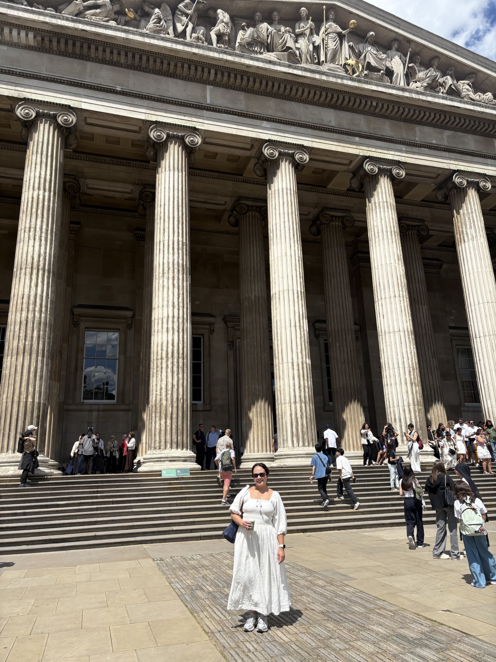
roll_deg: +1.9
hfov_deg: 53.1
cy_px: 331
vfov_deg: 67.3
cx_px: 248
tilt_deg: +16.9
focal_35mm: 26
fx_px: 497
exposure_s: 1/3448
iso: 50
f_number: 1.6
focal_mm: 5.96
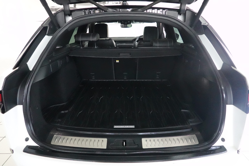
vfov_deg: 53.1
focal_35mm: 24
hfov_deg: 73.7
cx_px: 124
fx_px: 166
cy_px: 83
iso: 6400
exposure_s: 1/200
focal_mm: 9
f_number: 2.8
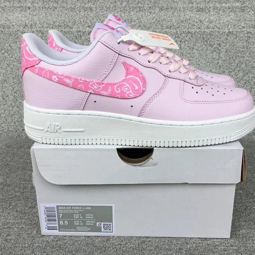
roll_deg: +0.2
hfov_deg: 44.9
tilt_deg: -19.8
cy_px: 129
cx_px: 140
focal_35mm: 37
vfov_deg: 44.9
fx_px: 308
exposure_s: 1/113
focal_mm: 3.3
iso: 25
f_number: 2.4
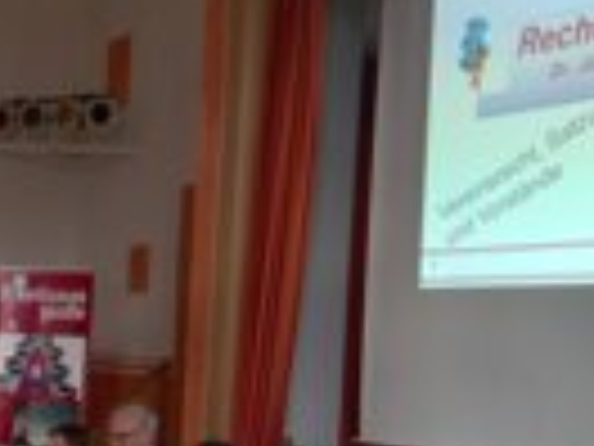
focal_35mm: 76
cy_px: 360
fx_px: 1304
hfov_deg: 25.1
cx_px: 94
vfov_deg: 19.2
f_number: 2
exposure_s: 1/33
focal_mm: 4.6
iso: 160
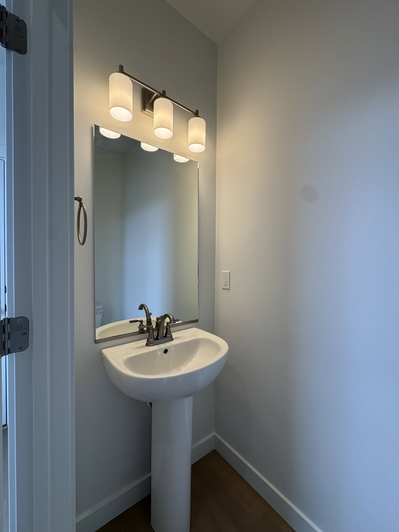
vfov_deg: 102.1
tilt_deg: -0.7
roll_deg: +0.0
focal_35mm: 14
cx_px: 200
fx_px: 215
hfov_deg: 85.7
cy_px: 266
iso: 40
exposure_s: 1/159
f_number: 2.2
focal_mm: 2.22
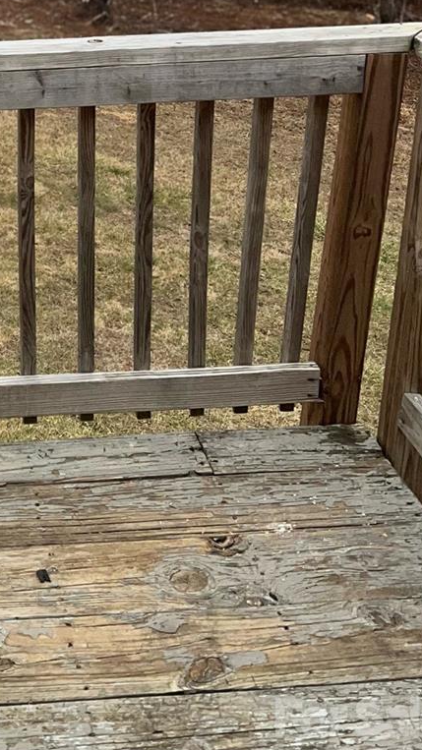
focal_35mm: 57
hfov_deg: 19.5
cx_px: -115
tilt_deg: -18.9
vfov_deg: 34.3
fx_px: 1134
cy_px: 52
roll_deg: +1.3
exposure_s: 1/1901
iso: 32
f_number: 1.5
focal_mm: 5.7
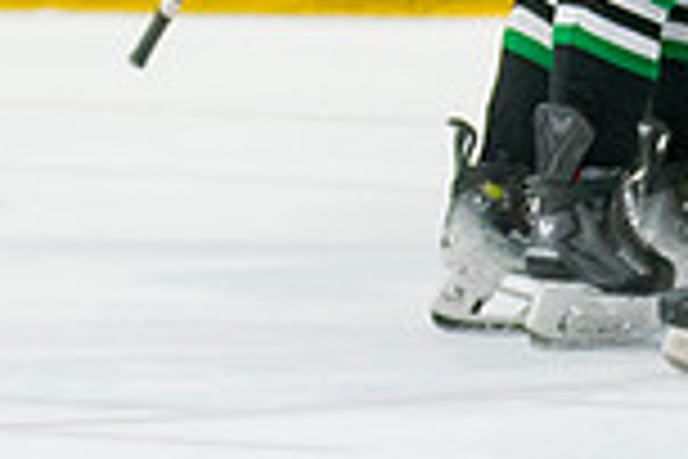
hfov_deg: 1.9
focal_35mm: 1072
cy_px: -594
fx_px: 20486
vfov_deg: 1.3
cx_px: 771
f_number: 2.8
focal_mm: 142
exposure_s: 1/640
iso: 1600
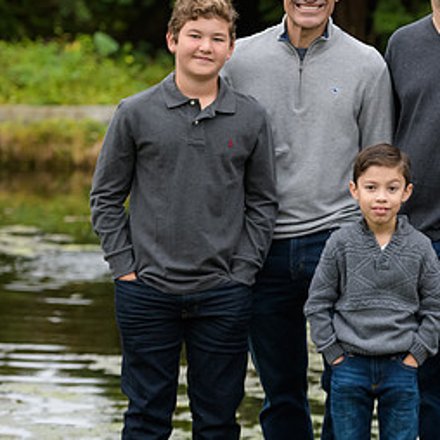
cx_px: 439
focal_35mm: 216
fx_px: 3106
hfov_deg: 8.1
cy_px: 68
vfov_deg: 8.1
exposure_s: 1/400
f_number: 4
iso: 800
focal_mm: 100
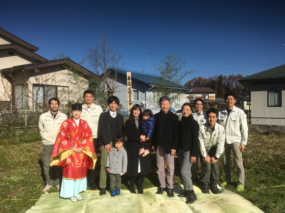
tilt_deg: -0.3
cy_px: 106
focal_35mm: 29
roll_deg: +0.2
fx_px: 239
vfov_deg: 48.2
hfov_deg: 61.7
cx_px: 142
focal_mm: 4.15
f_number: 2.2
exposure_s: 1/2262
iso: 25
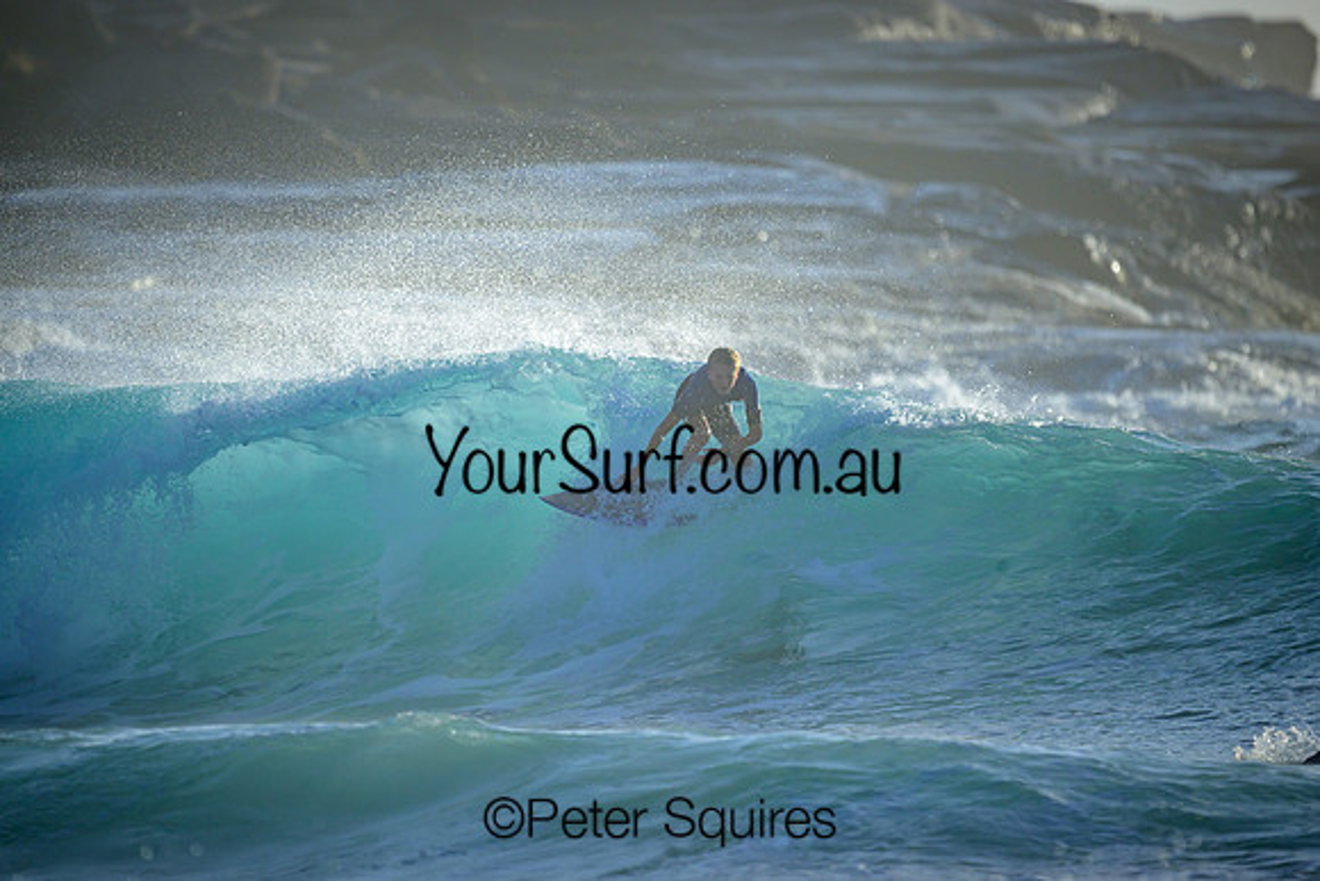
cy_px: 440
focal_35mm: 800
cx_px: 660
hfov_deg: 2.6
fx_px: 29339
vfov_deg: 1.7
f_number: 6.3
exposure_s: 1/2500
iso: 360
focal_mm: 800
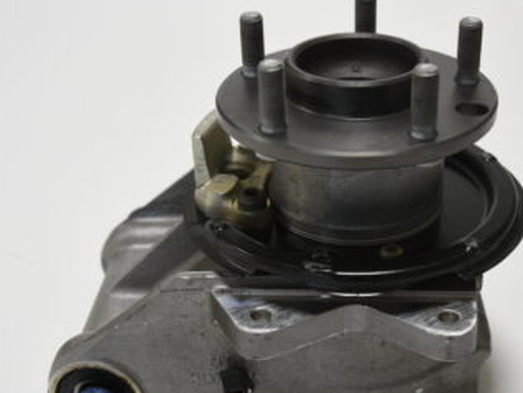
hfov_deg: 33.1
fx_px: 877
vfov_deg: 25.2
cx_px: 308
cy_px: 233
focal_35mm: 58
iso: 320
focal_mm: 24
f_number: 2.8
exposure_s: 1/100
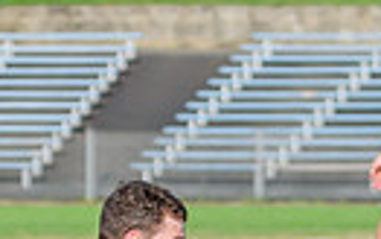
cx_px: 552
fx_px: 9276
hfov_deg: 2.3
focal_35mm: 893
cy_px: 539
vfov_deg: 1.5
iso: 800
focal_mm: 150
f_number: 7.1
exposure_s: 1/2000
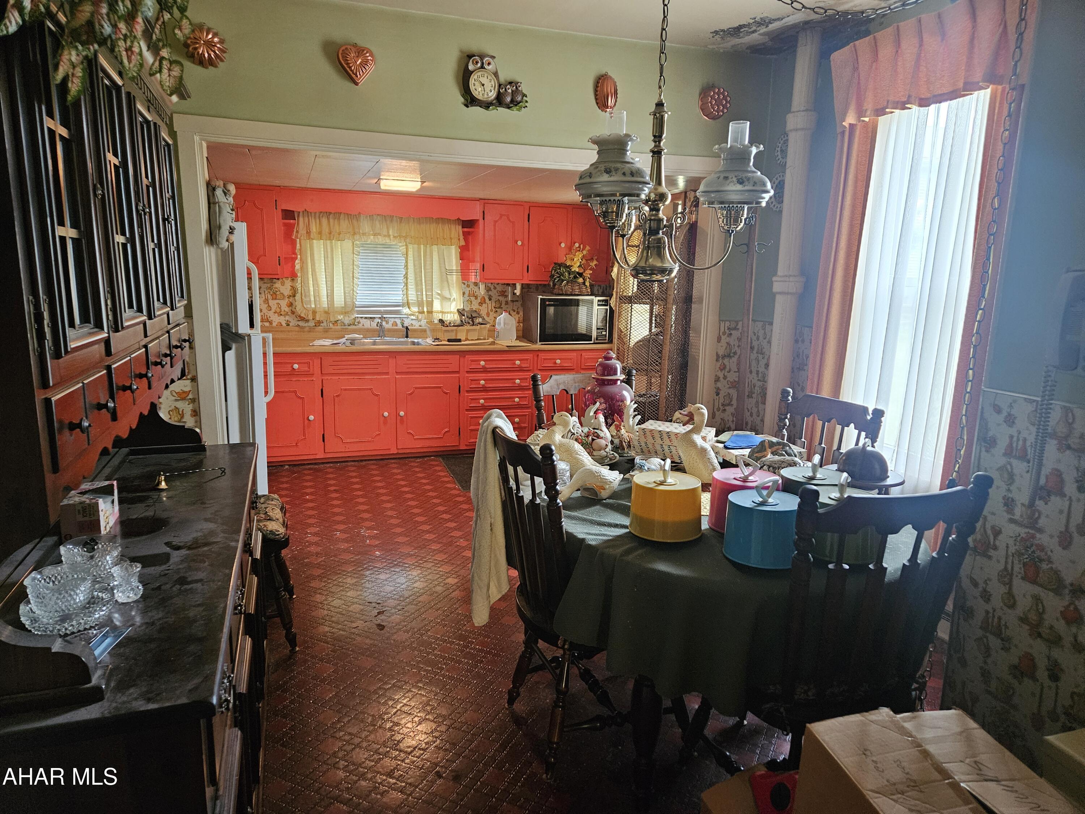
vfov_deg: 58.9
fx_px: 721
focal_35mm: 23
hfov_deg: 73.9
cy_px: 407
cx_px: 542
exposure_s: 1/60
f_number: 1.8
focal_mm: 5.4
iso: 640
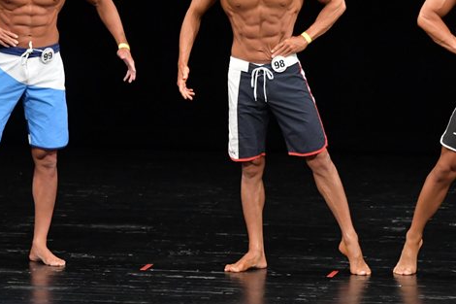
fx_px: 5014
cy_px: 64
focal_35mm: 396
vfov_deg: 3.5
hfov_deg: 5.2
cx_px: 165
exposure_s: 1/400
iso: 3200
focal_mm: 160
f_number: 5.6
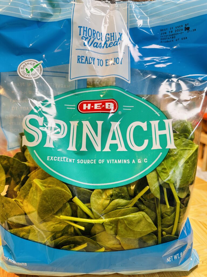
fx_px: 191
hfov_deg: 56.8
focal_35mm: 24
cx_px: 104
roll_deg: +0.0
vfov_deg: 71.6
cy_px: 138
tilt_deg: -17.6
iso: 125
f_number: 1.78
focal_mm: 6.86
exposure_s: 1/60
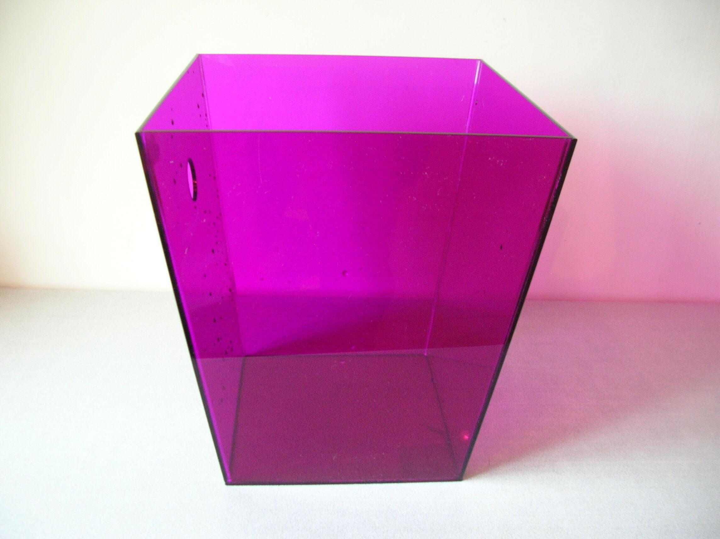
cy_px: 270
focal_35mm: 35
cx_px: 360
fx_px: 727
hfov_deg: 52.7
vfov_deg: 40.6
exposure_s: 1/6
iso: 139
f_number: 2.8
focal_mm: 5.8
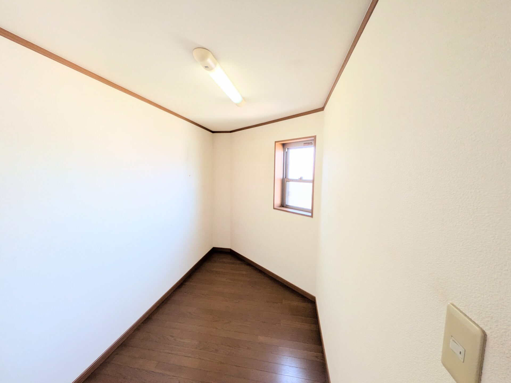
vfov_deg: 85.7
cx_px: 256
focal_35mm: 14
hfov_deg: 102.1
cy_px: 192
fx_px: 207
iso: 69
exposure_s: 1/100
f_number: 2.2
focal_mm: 1.85
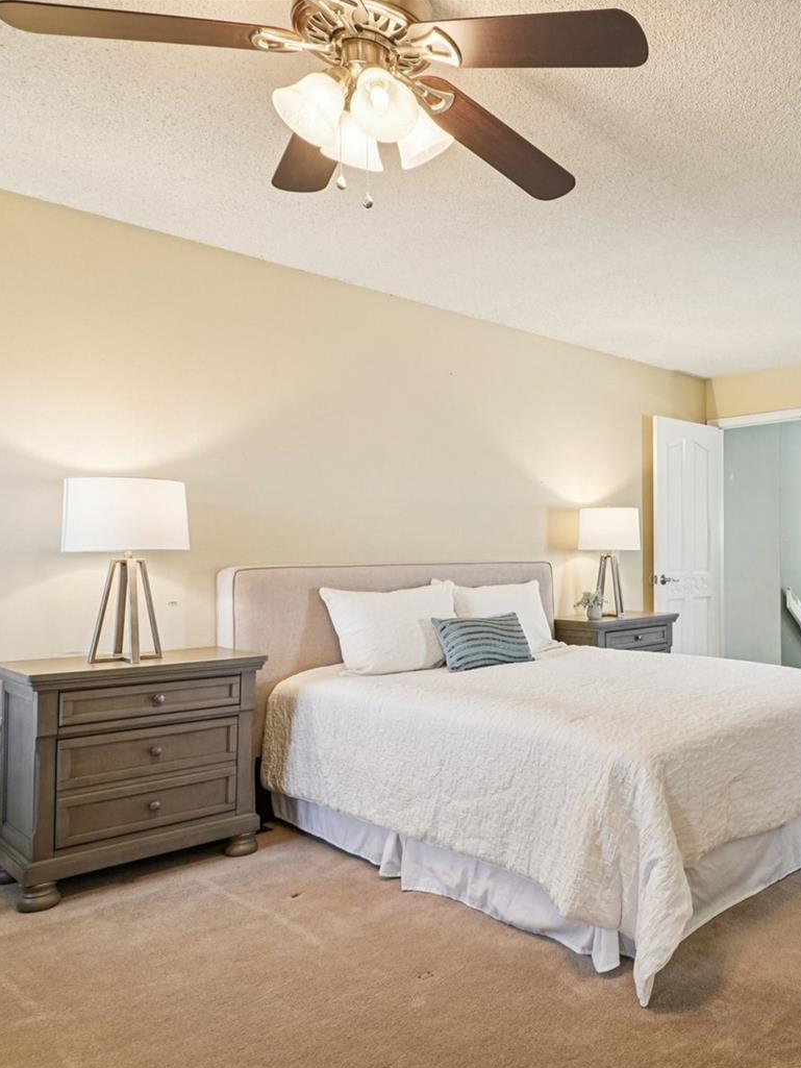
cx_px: 699
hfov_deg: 50.1
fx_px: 763
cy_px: 549
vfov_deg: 69.9
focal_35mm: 25
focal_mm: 11
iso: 500
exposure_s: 1/20
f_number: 8
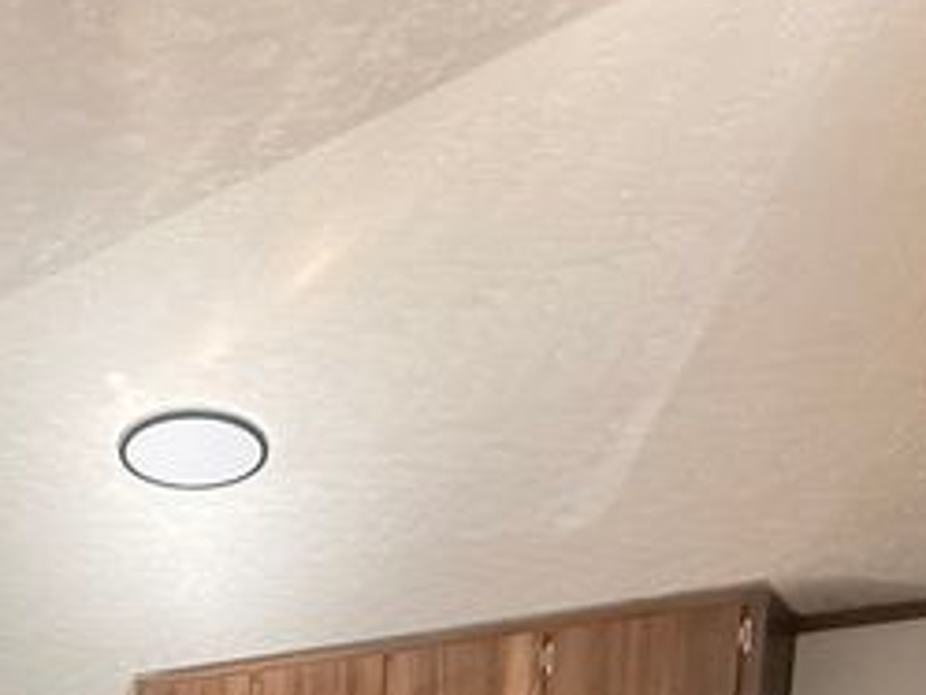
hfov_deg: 35.8
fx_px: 1204
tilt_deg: -3.7
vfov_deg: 25.4
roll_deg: -1.7
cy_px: 1003
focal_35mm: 45
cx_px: -93
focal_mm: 2.22
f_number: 2.2
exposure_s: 1/50
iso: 500
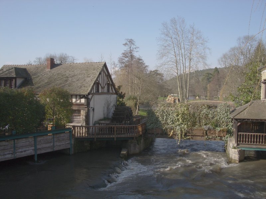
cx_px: 133
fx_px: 269
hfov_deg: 52.6
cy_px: 100
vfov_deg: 40.7
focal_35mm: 35
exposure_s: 1/250
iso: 80
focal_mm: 5.8
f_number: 4.3
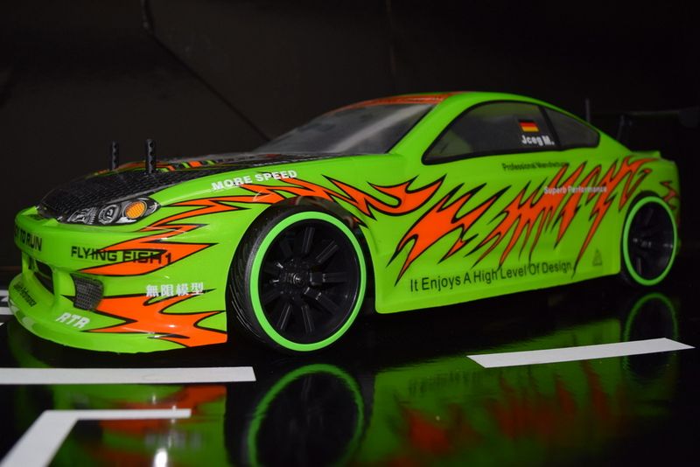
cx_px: 350
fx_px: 671
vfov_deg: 38.4
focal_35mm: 34
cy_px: 234
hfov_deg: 55.1
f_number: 5.6
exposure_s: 1/125
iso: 250
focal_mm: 23
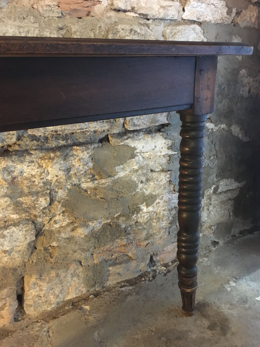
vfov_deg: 60.0
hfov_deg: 46.8
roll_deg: +2.4
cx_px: 127
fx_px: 300
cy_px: 172
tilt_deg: -17.4
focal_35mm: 30
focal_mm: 4.15
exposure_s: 1/17
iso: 500
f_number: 2.2
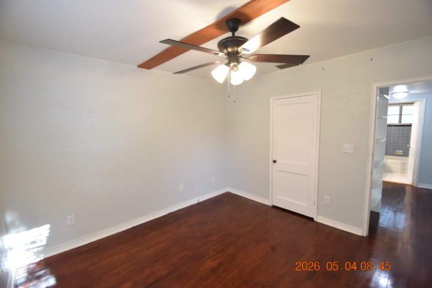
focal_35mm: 15
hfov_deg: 100.4
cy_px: 144
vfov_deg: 77.3
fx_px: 180
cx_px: 216
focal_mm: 10
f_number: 3.5
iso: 800
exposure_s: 1/30
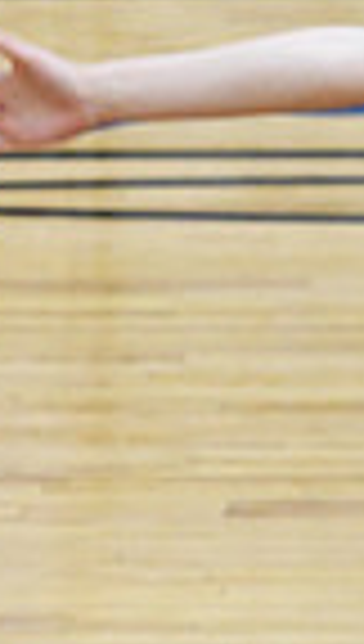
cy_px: 142
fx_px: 17871
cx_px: -777
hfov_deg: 1.2
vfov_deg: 2.1
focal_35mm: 1047
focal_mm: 165
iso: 4000
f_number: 3.5
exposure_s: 1/400
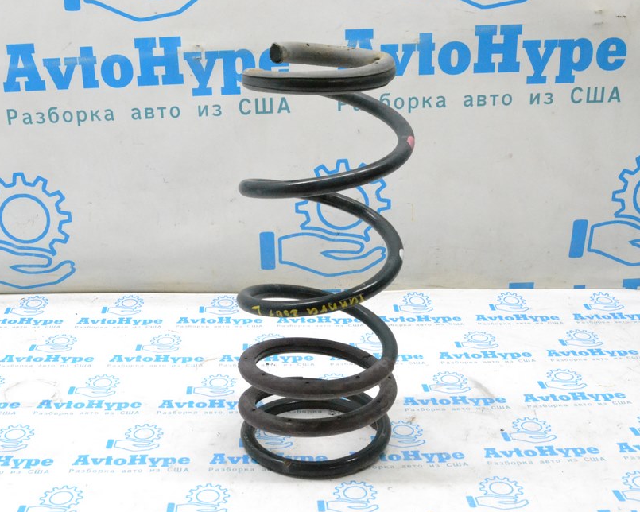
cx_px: 271
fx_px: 814
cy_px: 264
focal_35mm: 43
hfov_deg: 42.8
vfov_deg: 34.9
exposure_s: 1/160
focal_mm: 24
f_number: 10
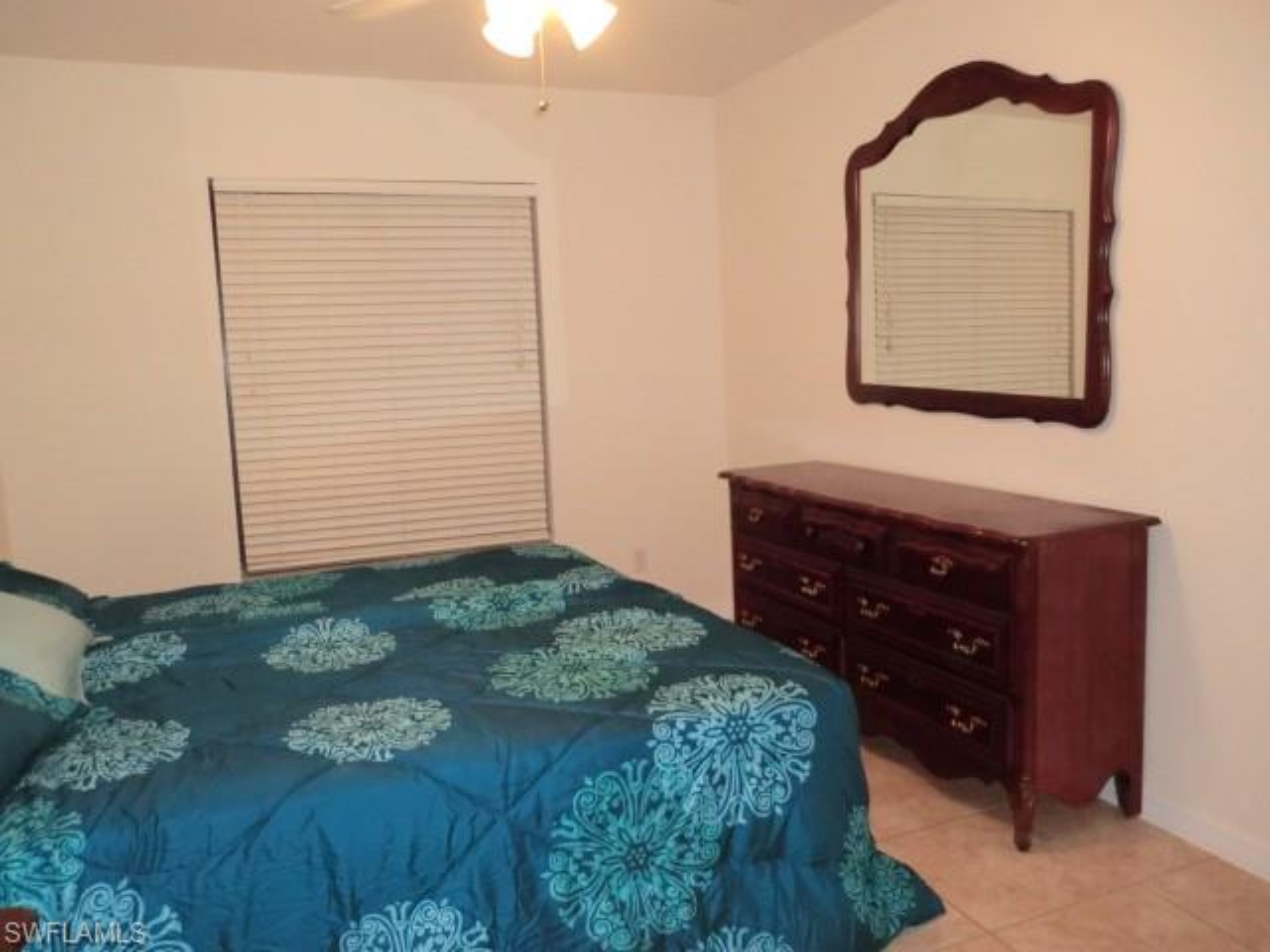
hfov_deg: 65.3
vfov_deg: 51.4
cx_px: 635
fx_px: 991
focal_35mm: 27
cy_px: 476
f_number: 3.2
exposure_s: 1/60
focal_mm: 4.9
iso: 400
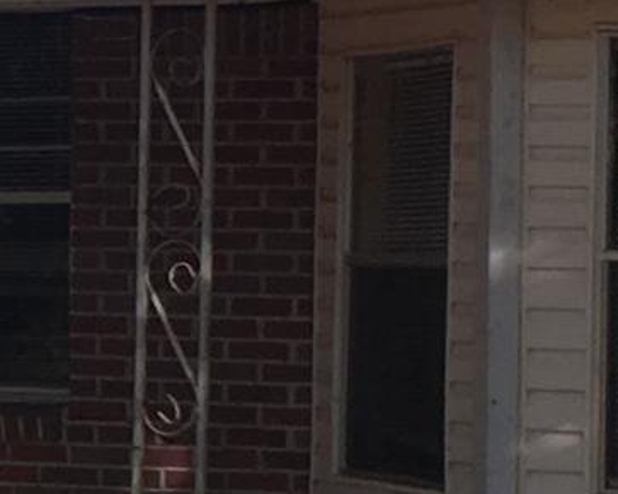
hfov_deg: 8.0
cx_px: -484
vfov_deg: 6.6
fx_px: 4278
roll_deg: -0.4
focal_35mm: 234
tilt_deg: +1.6
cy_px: 332
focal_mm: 4.15
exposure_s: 1/487
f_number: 2.2
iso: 25
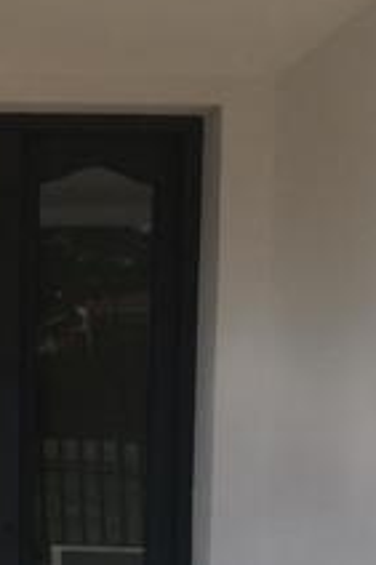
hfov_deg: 13.1
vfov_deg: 18.9
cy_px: 677
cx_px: -67
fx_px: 1600
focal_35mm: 102
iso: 50
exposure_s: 1/941
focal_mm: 3.81
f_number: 2.2
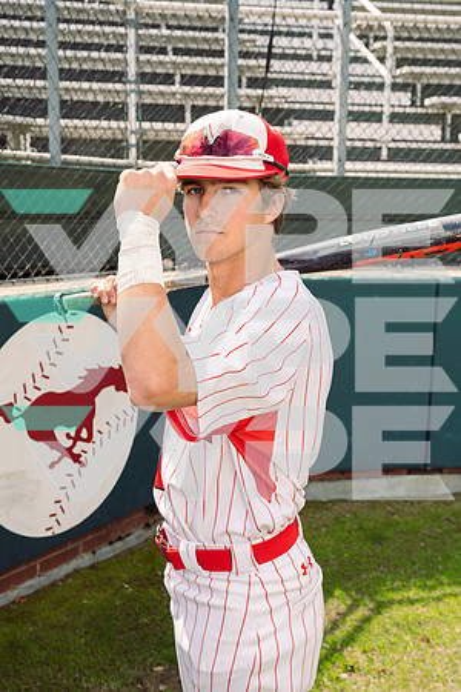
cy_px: 346
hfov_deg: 31.2
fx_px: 826
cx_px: 230
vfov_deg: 45.4
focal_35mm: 43
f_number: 7.1
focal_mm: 43
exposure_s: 1/250
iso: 125
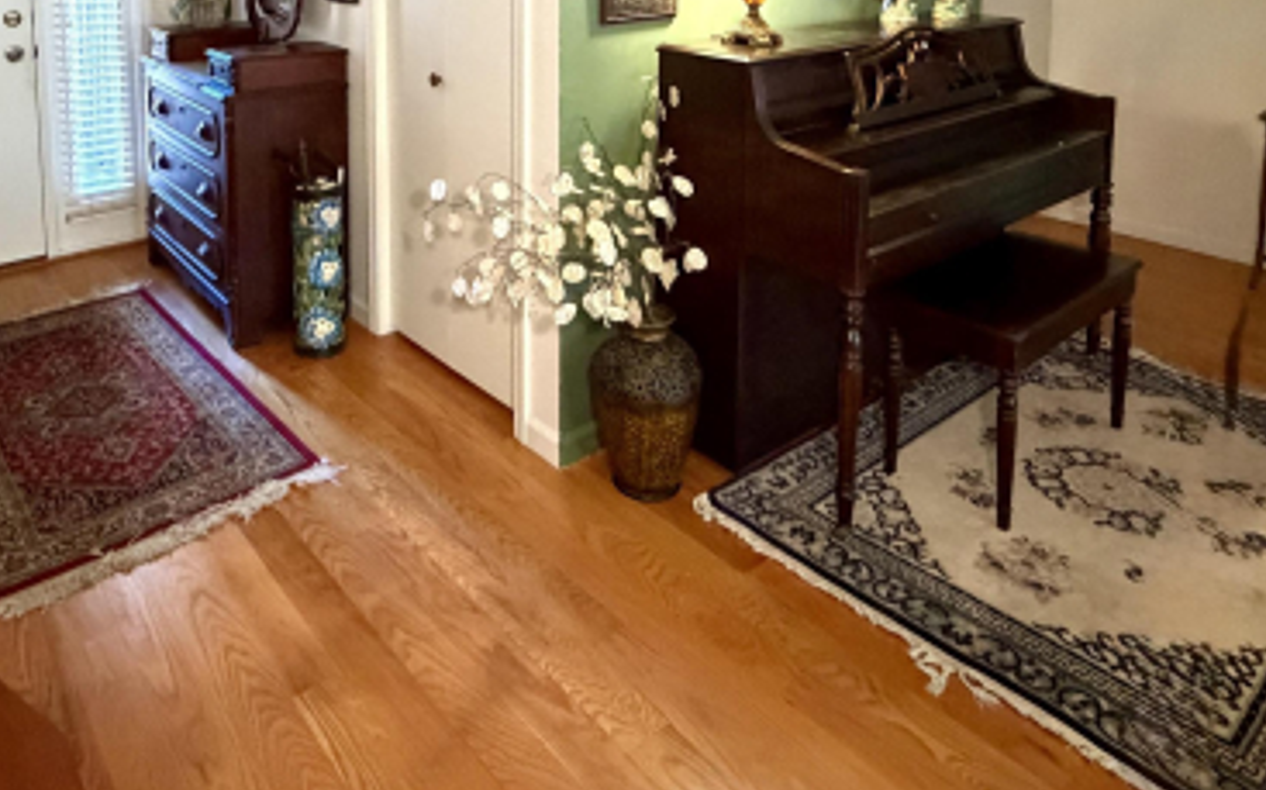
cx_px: 523
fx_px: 931
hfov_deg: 67.9
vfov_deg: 40.5
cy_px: 7
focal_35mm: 27
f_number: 2.2
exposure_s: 1/60
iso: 1250
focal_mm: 2.22
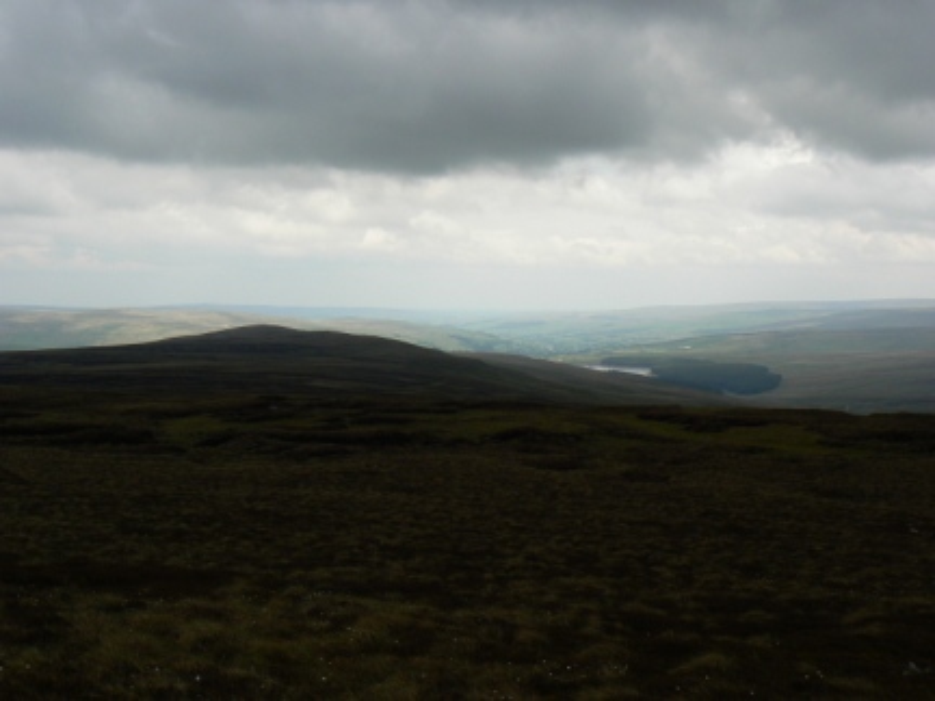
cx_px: 468
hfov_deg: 38.9
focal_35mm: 49
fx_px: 1324
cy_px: 350
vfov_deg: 29.7
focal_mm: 8.1
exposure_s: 1/400
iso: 80
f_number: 6.3
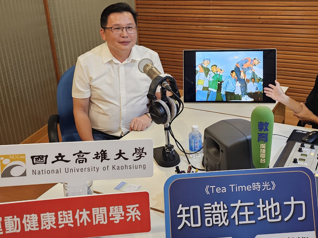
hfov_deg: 47.6
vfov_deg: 36.7
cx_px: 192
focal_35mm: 39
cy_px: 96
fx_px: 358
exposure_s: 1/120
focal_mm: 6.3
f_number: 1.7
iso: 400
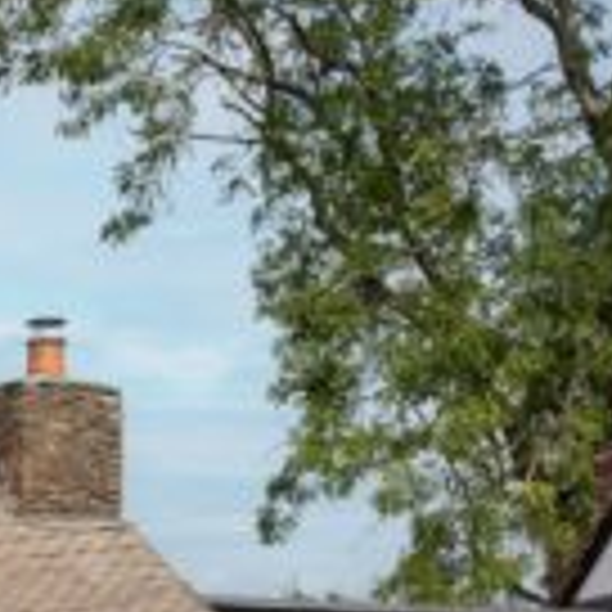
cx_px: -630
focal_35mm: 163
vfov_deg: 10.4
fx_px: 3260
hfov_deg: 9.9
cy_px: 914
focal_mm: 34
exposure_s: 1/250
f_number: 8
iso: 100
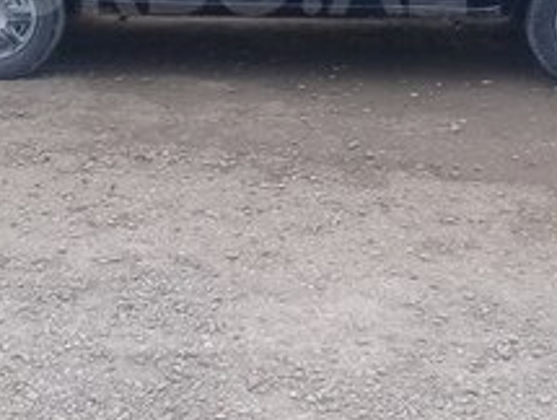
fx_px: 1531
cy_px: -25
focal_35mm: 95
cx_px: 202
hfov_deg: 20.6
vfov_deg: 15.3
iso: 64
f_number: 2.2
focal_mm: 3.3
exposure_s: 1/100
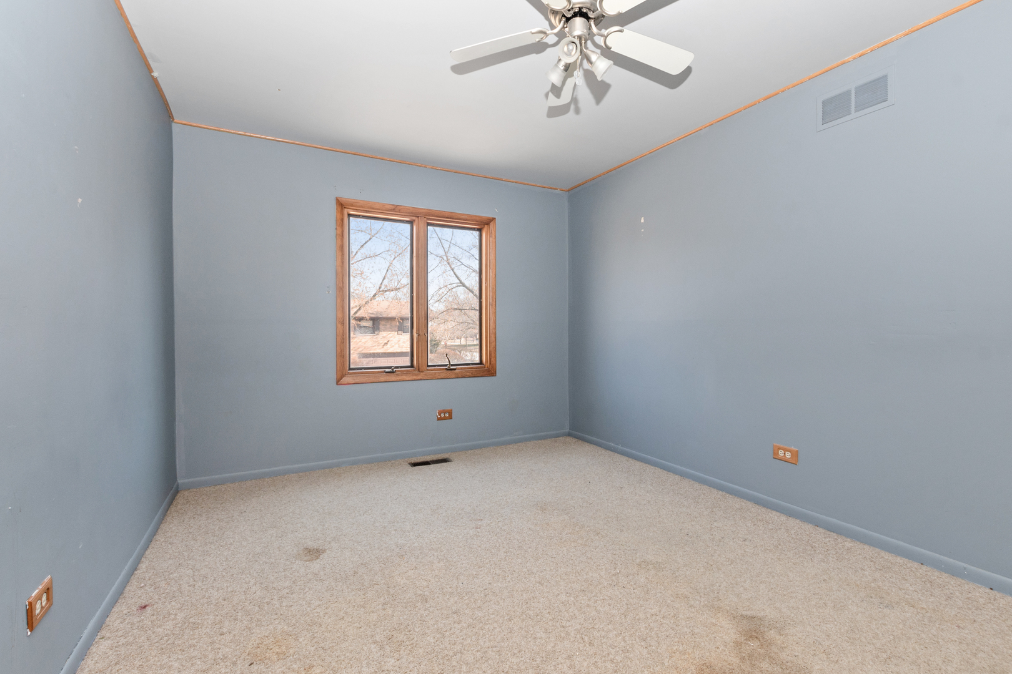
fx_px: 422
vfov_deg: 77.3
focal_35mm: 15
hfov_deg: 100.4
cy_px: 337
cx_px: 506
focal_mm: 10
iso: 250
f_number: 7.1
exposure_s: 1/60
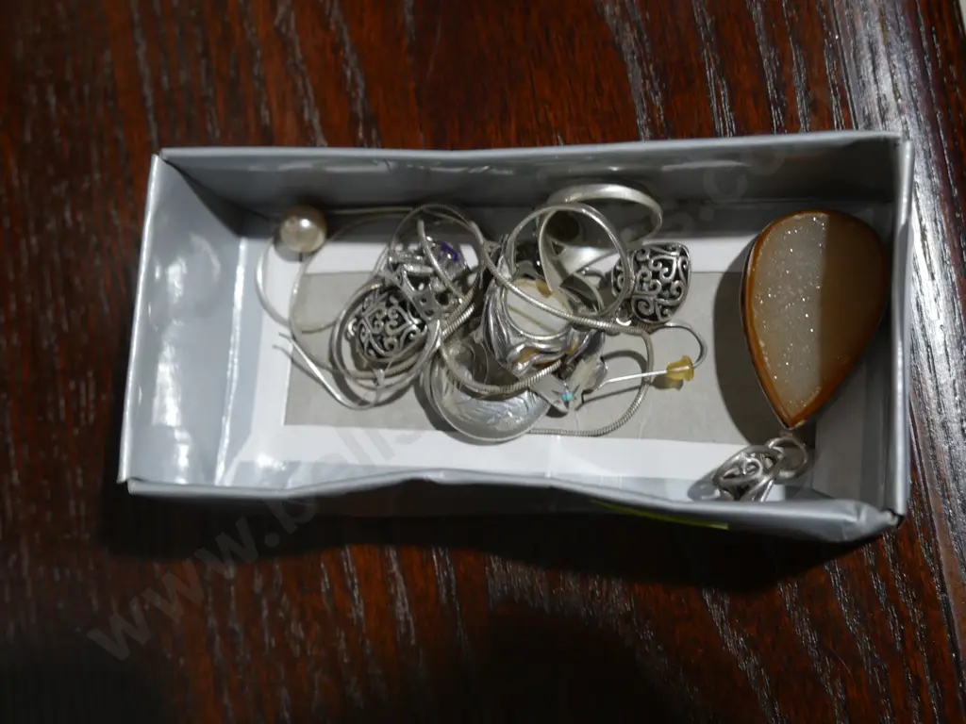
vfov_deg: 28.0
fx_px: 1451
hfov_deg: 36.8
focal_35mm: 52
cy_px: 362
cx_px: 483
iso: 500
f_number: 5.3
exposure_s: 1/60
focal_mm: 26
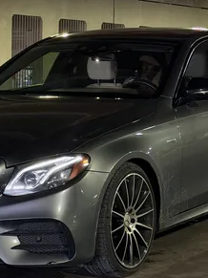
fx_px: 1058
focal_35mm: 132
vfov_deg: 14.9
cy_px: 140
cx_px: 75
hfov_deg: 11.2
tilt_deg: -4.3
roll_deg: -0.1
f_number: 1.78
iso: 250
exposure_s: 1/50
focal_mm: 6.76
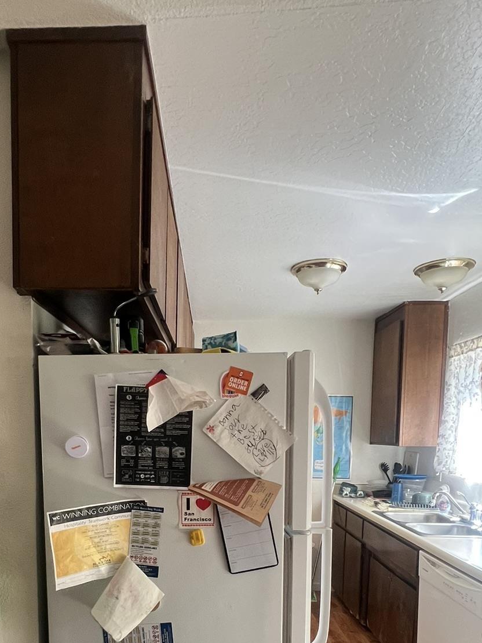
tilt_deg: -5.0
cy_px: 482
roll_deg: +0.1
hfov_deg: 56.3
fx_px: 445
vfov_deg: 67.1
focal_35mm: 24
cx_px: 185
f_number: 1.8
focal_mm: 1.57
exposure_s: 1/71
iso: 250
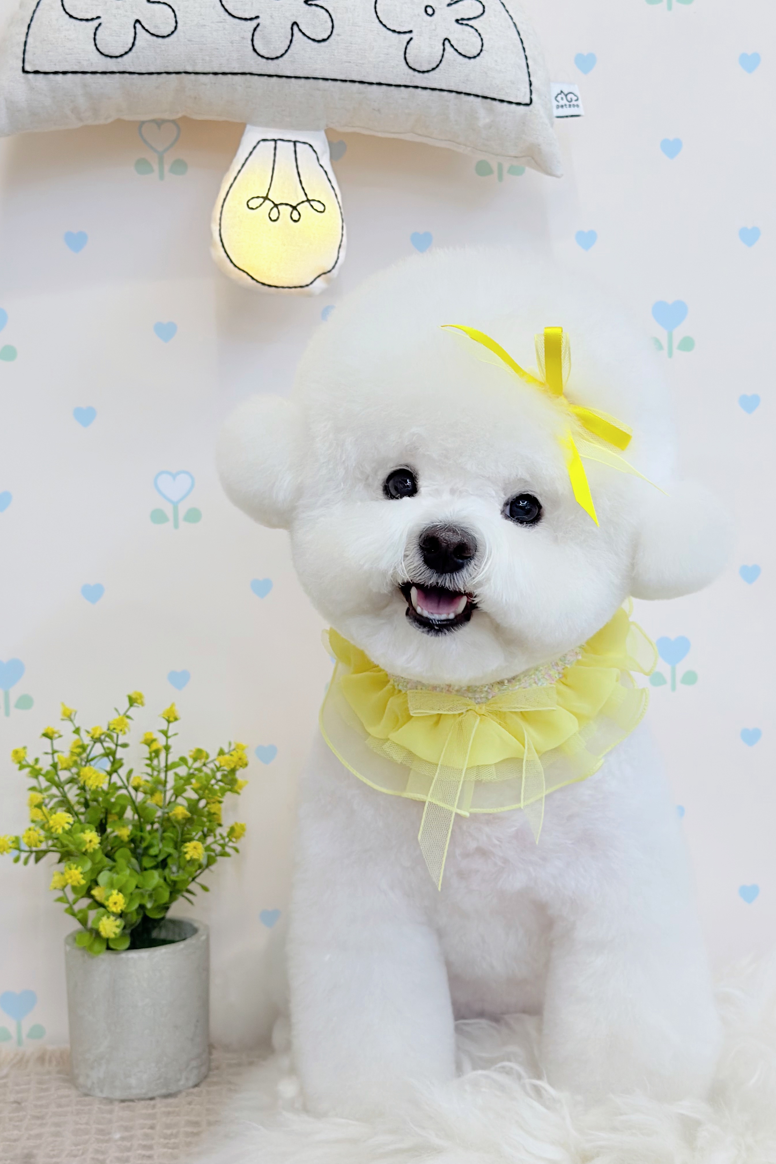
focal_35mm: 50
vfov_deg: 39.6
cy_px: 581
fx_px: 1617
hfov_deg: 27.0
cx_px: 409
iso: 64
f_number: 1.78
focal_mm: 6.76
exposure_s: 1/137
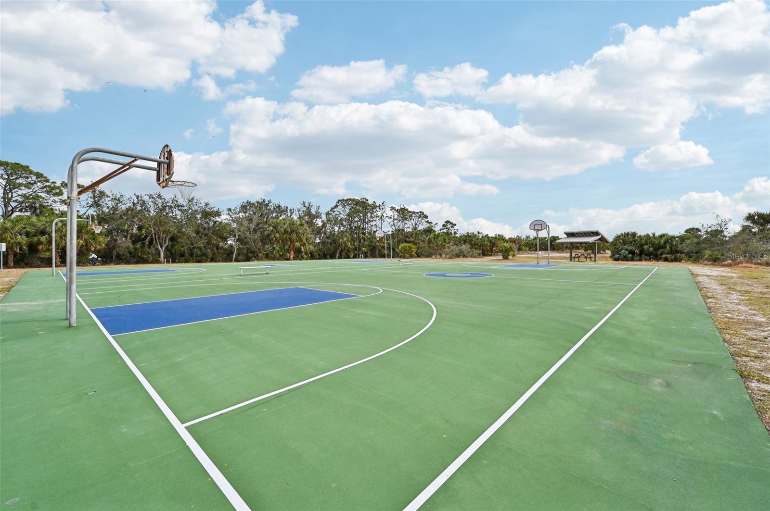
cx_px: 385
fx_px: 299
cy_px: 256
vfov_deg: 81.1
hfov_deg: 104.3
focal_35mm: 14
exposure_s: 1/1250
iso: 400
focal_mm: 14
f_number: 8
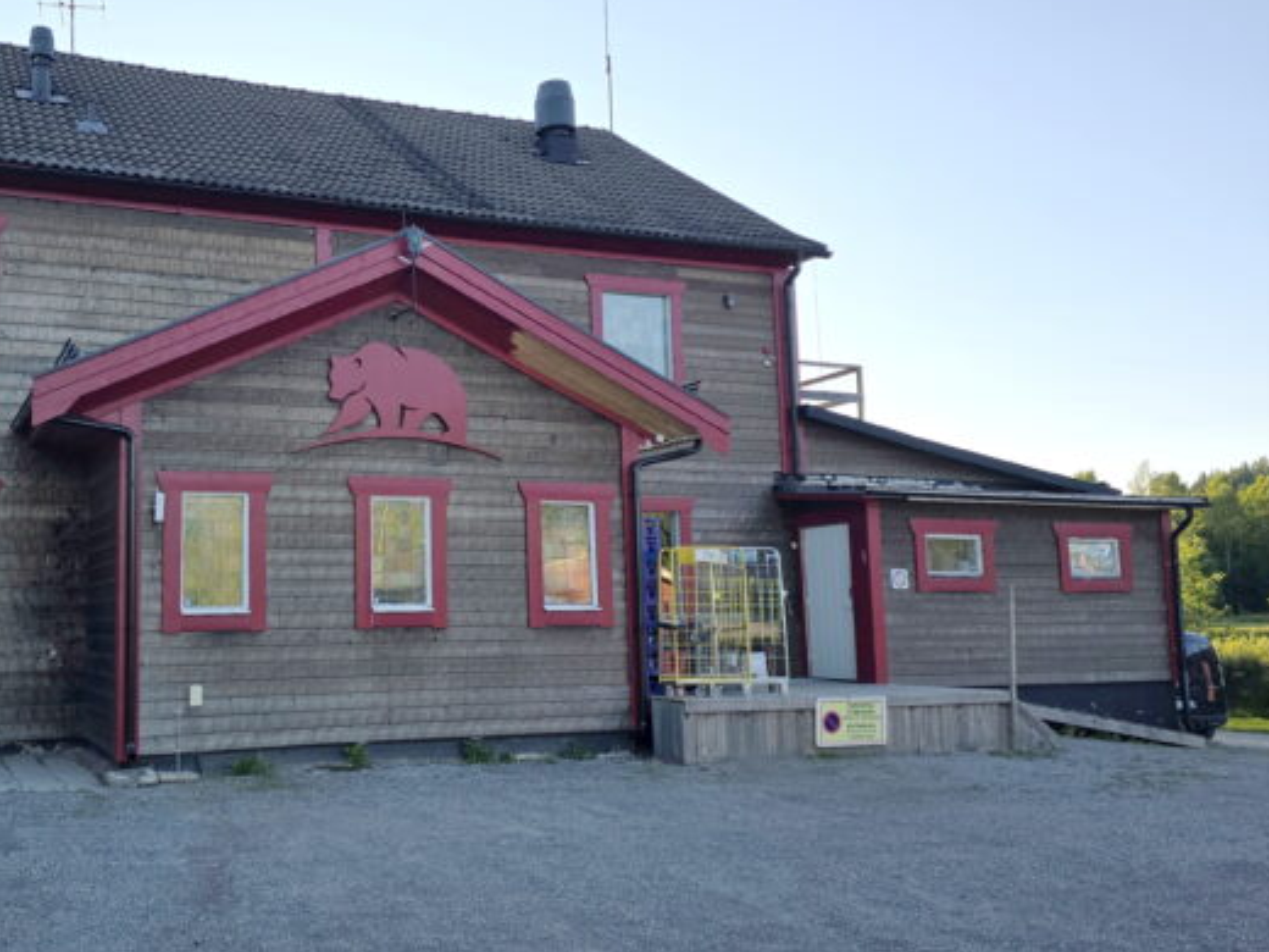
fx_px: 1246
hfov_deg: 52.5
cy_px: 491
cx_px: 388
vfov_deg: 41.8
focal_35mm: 34
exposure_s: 1/266
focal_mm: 6.3
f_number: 1.7
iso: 12
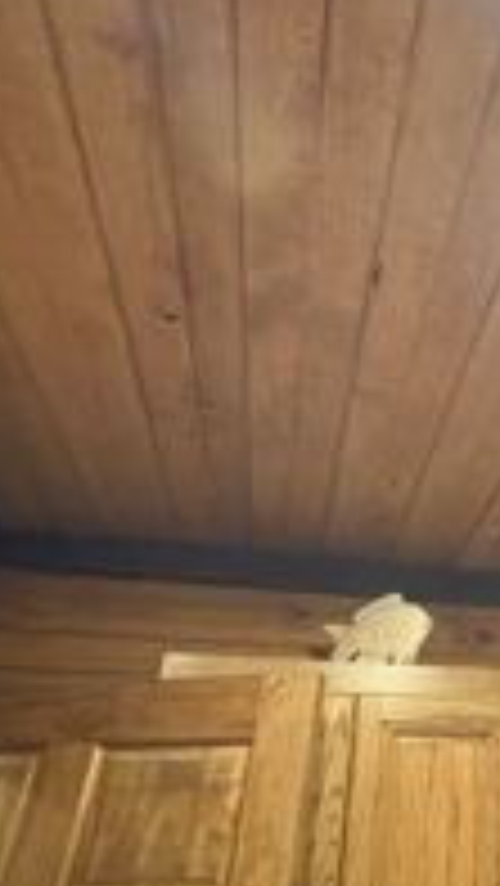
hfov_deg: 34.3
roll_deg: +1.7
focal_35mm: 31
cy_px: 405
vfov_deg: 62.5
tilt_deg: +35.9
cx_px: 505
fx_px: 730
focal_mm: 2.22
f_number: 2.2
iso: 800
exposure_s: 1/40
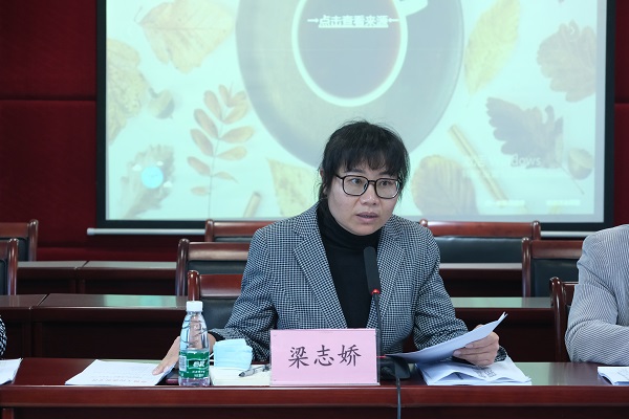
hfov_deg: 19.5
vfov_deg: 13.0
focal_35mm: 105
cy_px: 210
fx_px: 1834
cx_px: 314
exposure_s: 1/38
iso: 3200
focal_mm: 70.2
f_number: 5.3
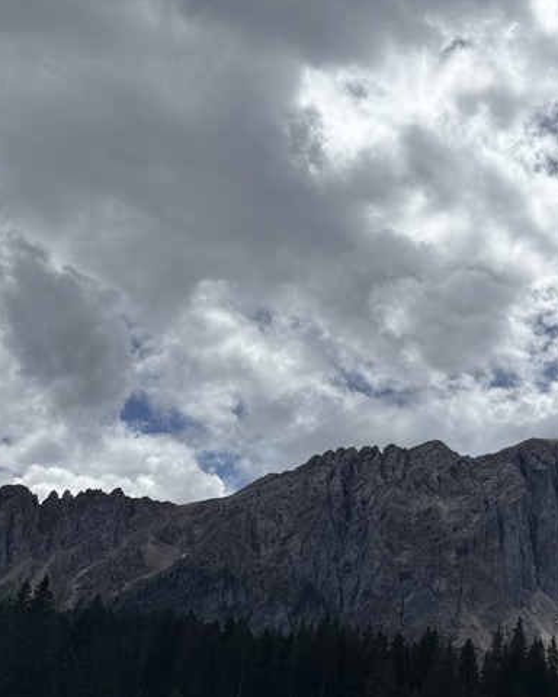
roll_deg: +1.5
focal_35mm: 50
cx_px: 729
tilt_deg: +18.8
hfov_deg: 25.8
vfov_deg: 36.7
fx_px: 1032
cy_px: 497
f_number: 1.78
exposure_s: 1/14286
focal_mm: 6.76
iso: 80
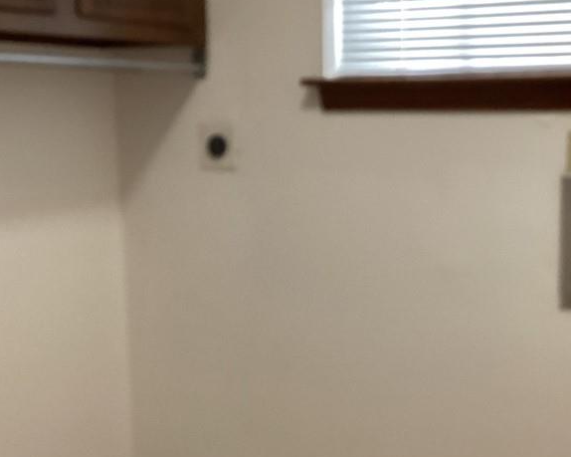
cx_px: 380
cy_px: 264
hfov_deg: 34.4
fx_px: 912
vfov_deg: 28.1
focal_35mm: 54
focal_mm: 3.3
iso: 200
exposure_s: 1/60
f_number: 2.4
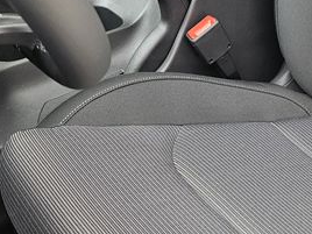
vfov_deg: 16.1
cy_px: -45
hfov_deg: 22.0
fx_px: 793
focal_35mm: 88
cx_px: 236
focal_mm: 5.4
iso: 250
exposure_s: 1/100
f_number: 1.8
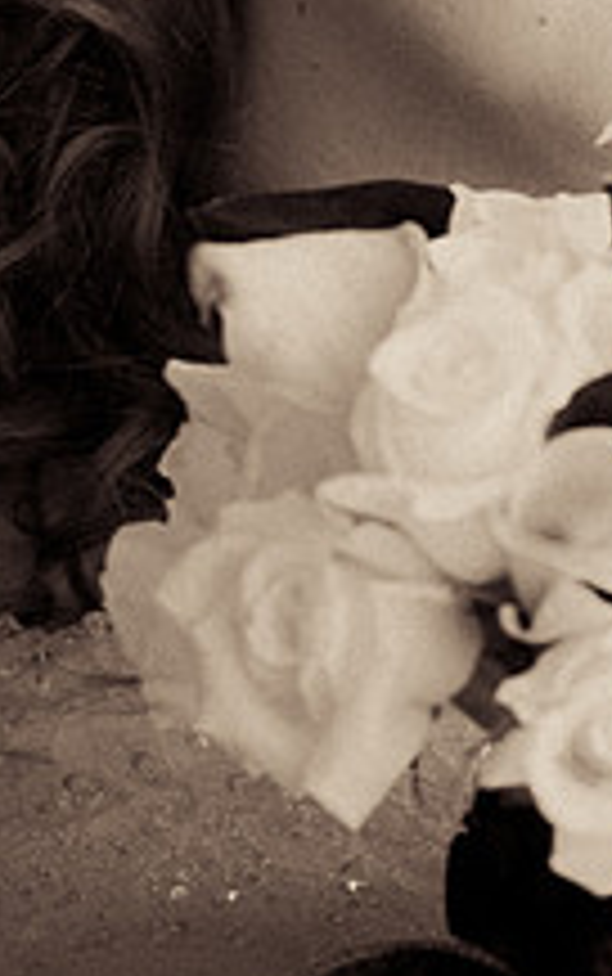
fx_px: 15154
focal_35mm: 569
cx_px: 632
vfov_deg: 3.7
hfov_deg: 2.3
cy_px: 72
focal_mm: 180
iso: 800
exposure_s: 1/60
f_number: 3.5
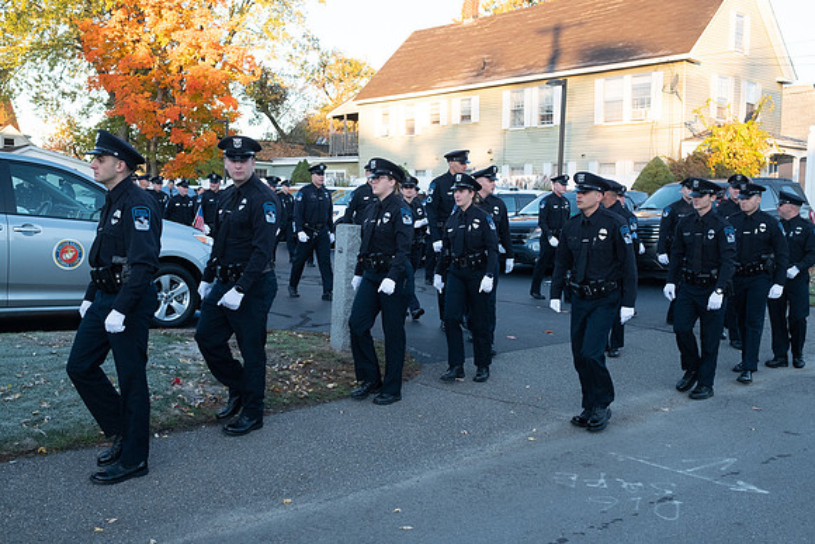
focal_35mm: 35
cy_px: 272
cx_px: 408
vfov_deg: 37.9
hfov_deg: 54.4
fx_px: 793
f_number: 4
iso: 800
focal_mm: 23
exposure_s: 1/500
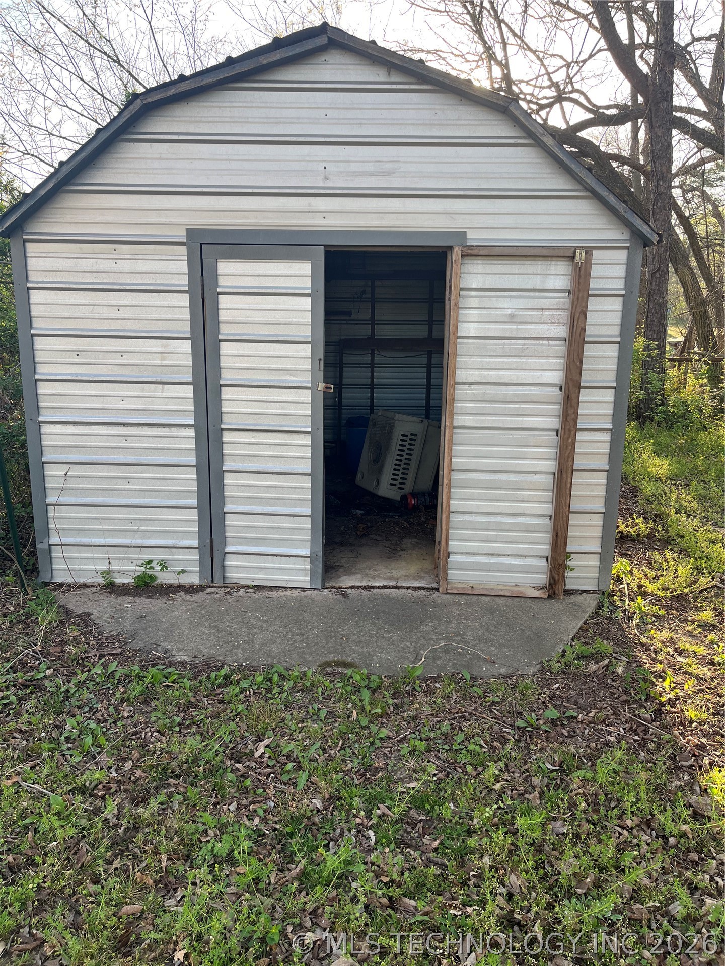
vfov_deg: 67.3
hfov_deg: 53.1
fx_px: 726
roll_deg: -0.3
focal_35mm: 26
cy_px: 483
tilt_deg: -12.8
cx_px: 362
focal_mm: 5.1
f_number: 1.6
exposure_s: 1/378
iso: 50
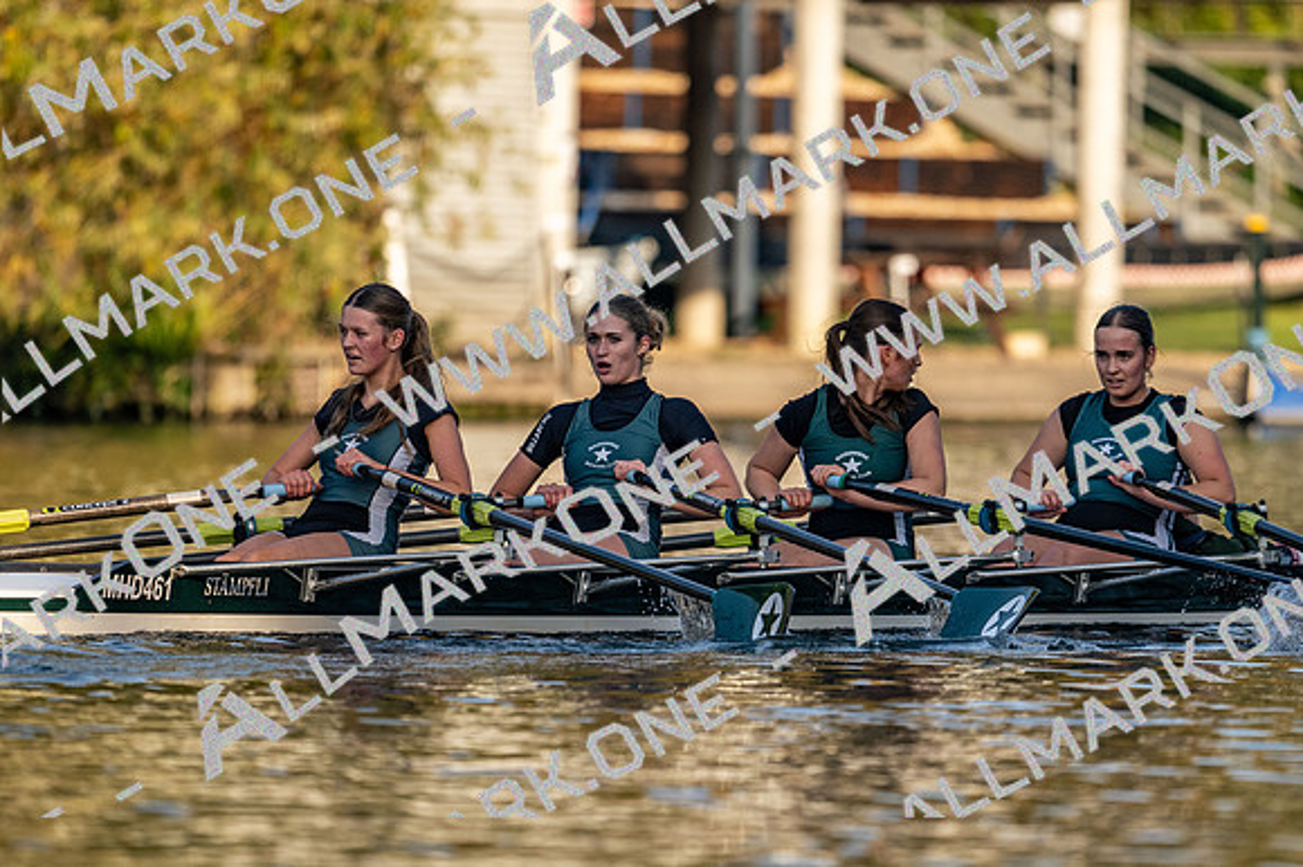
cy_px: 434
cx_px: 652
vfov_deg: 2.3
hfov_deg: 3.4
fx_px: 21703
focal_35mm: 600
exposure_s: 1/2500
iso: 640
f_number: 4.5
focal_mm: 400
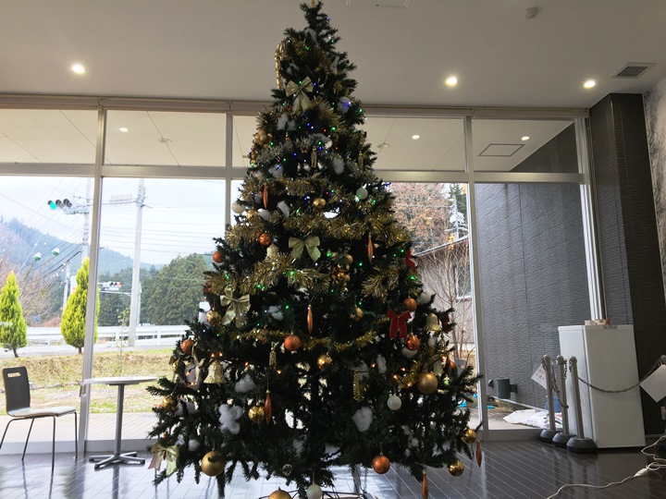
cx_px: 333
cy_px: 250
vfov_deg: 48.2
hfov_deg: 61.7
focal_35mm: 29
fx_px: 558
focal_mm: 4.15
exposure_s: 1/60
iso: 25
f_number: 2.2
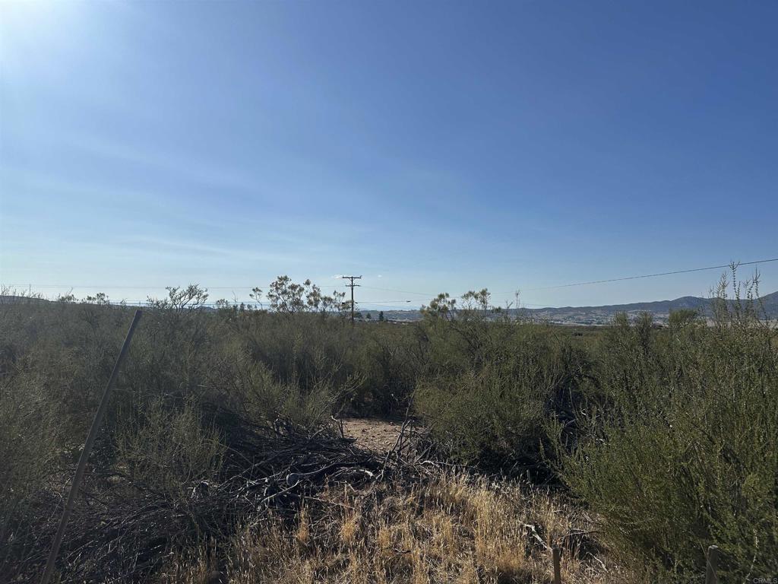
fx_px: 539
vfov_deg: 56.8
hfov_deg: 71.6
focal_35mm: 24
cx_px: 389
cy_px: 292
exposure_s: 1/10753
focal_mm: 6.86
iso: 80
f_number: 1.78
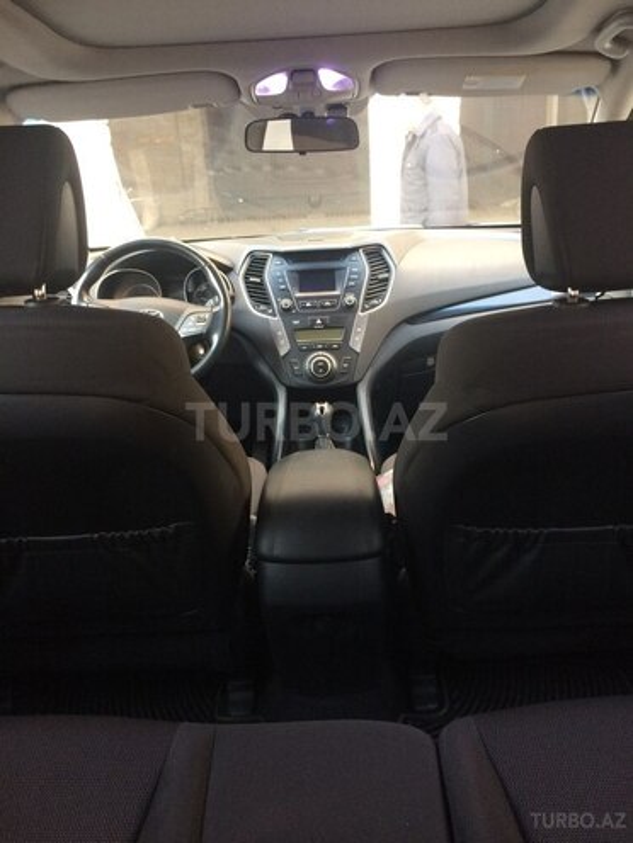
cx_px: 316
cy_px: 422
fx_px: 707
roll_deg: +3.9
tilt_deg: -17.1
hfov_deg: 48.2
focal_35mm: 29
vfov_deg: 61.7
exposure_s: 1/33
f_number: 2.2
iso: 64
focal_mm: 4.15
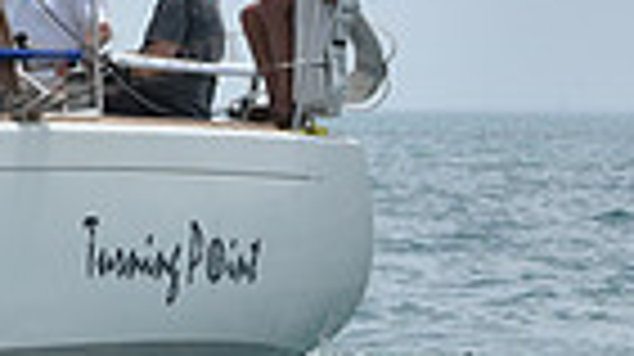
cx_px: -625
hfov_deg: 4.7
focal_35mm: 453
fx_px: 7608
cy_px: -61
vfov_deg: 2.7
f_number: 8
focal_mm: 105
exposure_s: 1/1250
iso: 250
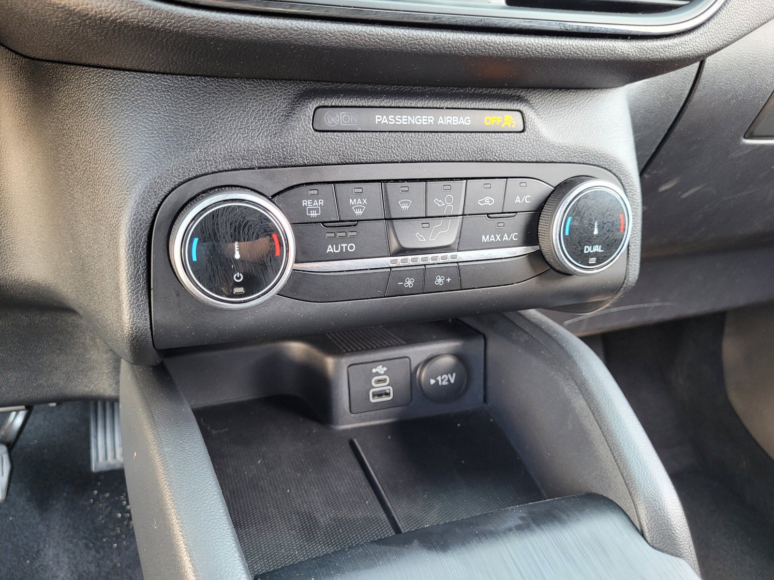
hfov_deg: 67.3
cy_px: 290
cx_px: 387
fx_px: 581
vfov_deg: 53.1
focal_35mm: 26
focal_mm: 5.4
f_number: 1.8
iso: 200
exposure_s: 1/40
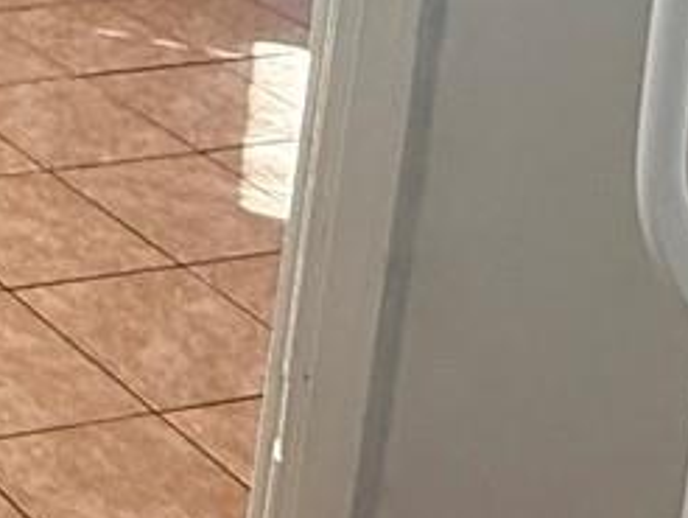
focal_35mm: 91
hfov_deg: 15.8
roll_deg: -0.3
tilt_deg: -10.2
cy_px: -386
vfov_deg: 14.5
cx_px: -775
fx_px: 1810
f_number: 2.2
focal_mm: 2.22
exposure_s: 1/120
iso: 320
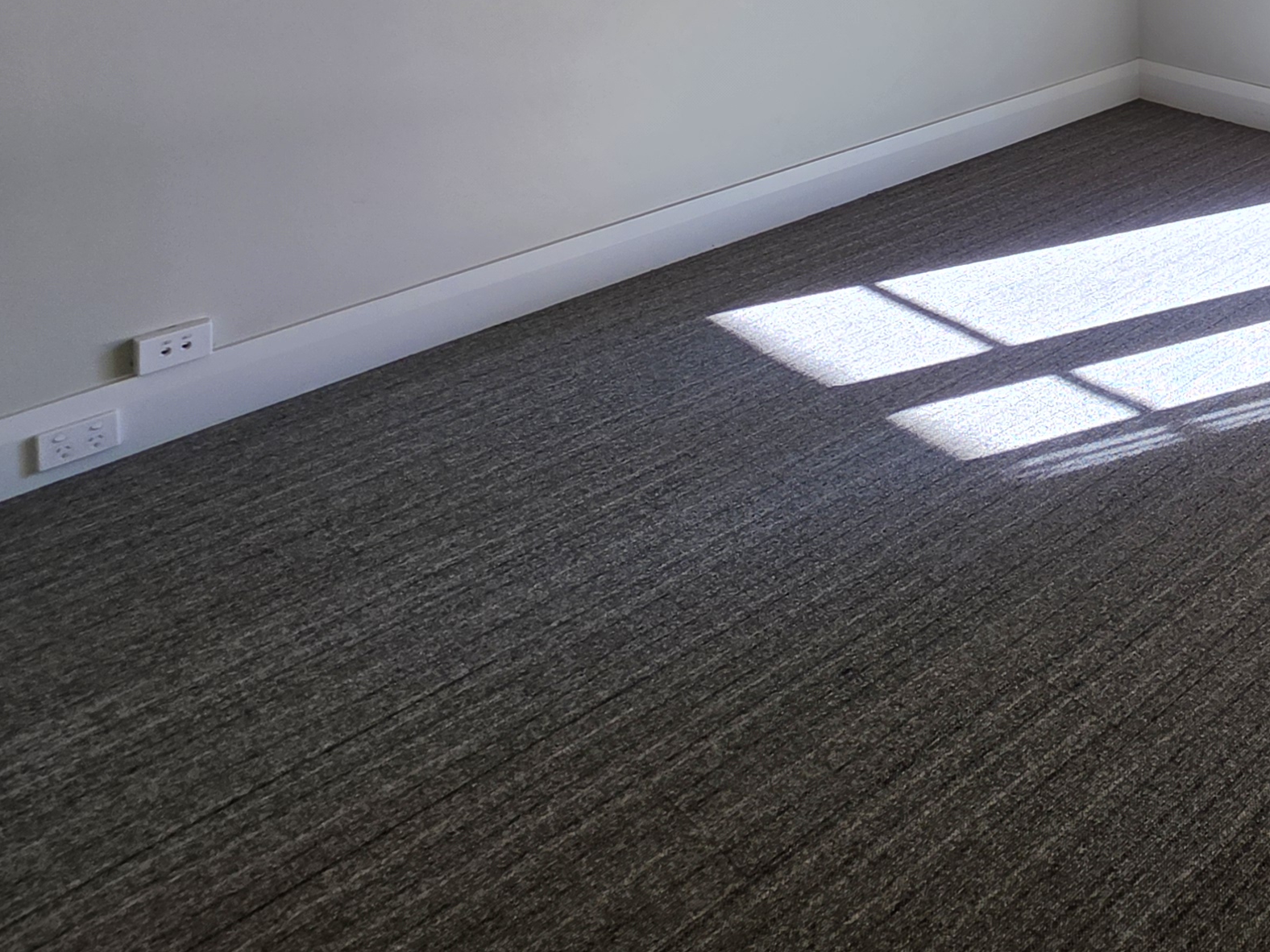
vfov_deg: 33.1
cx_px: 1453
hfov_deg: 41.6
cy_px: -254
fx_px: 1211
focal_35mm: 33
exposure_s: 1/100
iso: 25
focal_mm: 2.2
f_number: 1.9
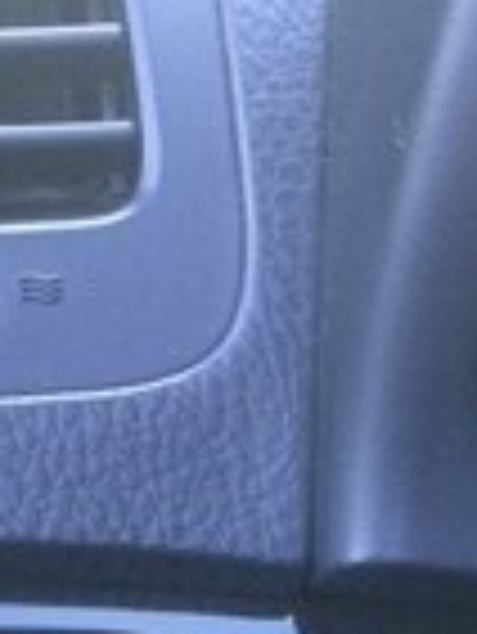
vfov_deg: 17.7
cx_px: 140
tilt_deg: -38.8
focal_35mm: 102
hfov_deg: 14.5
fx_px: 1871
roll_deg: -4.5
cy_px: 881
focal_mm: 4.15
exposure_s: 1/33
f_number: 2.2
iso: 80
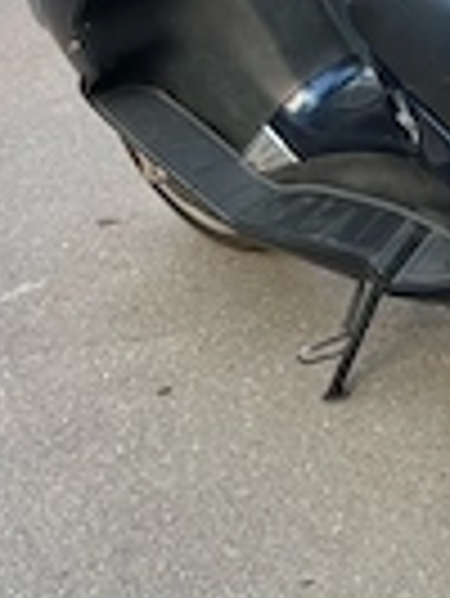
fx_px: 1350
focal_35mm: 78
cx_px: 630
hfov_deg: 17.4
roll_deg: +4.2
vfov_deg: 24.7
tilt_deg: -22.1
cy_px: 144
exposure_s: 1/121
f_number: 1.5
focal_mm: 5.7
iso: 50
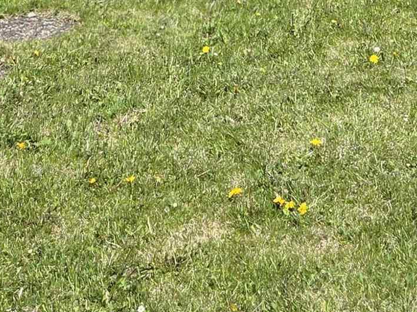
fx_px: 1204
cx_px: 400
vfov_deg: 13.3
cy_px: -255
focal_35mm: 100
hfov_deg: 19.2
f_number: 1.8
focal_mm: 5.4
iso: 80
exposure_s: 1/6412
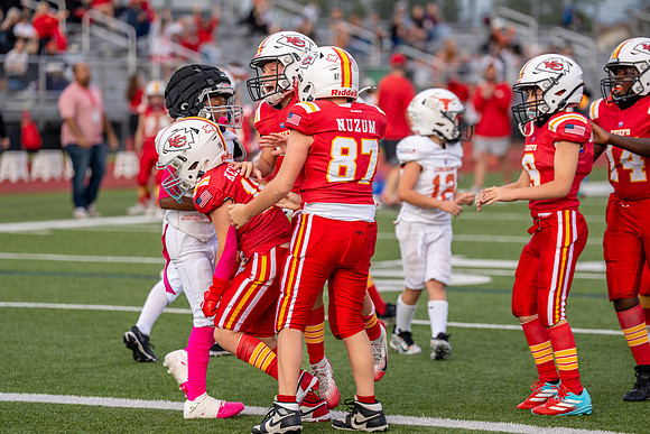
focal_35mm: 165
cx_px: 351
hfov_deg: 12.5
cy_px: 199
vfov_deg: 8.3
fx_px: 2978
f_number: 2.8
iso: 400
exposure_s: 1/2500
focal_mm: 143
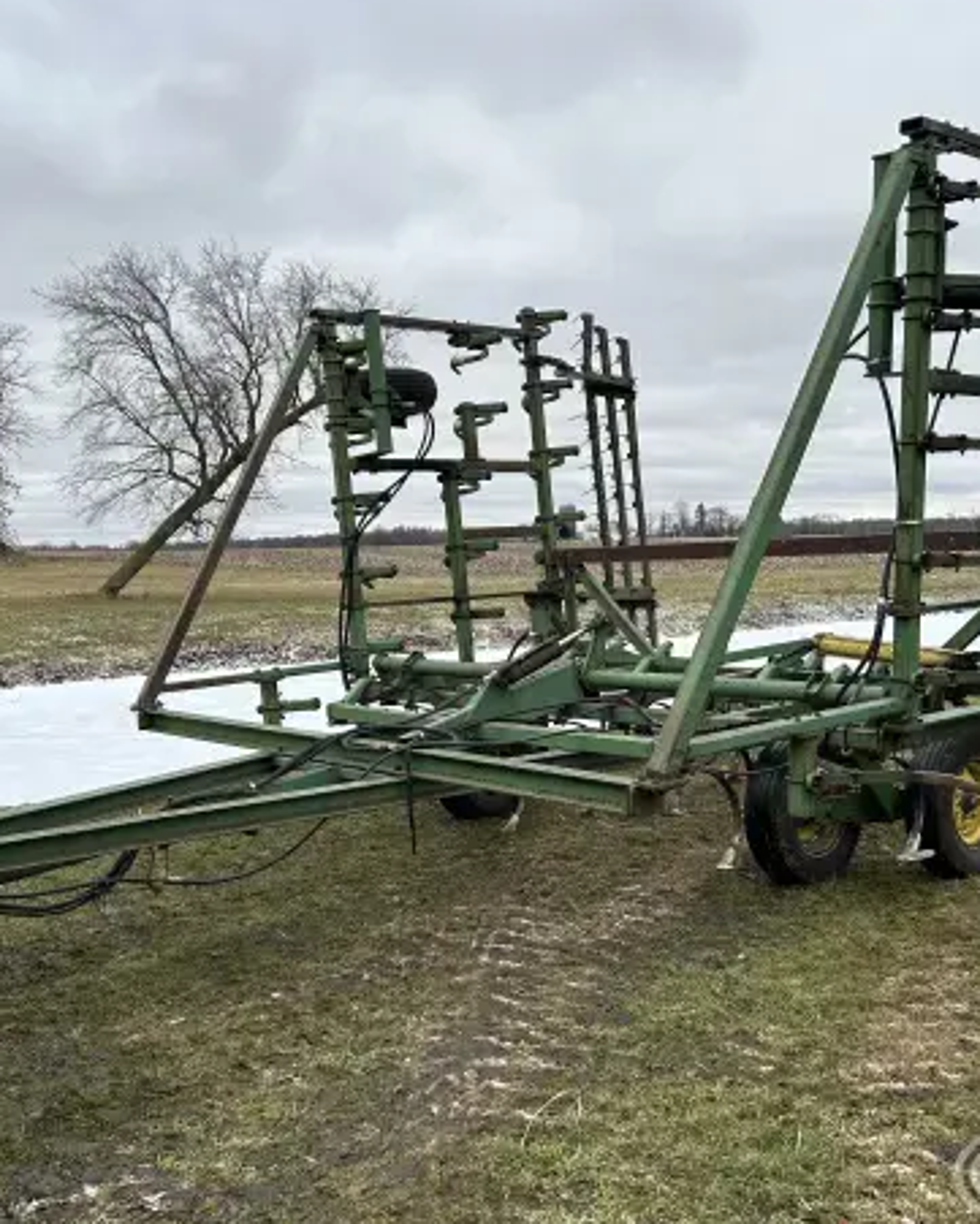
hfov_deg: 41.1
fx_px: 1305
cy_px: 632
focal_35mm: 36
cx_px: 565
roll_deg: +1.0
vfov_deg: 50.3
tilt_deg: -3.1
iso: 50
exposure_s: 1/797
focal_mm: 5.7
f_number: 1.5
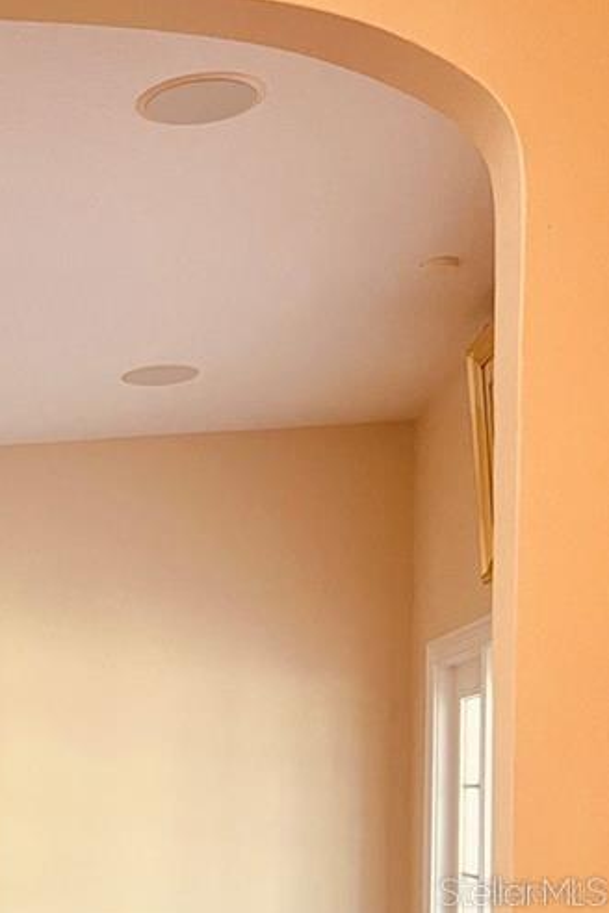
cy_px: 891
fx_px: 1675
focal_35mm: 66
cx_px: -221
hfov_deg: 18.8
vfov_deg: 28.8
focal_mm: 5.7
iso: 250
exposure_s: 1/60
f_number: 1.5
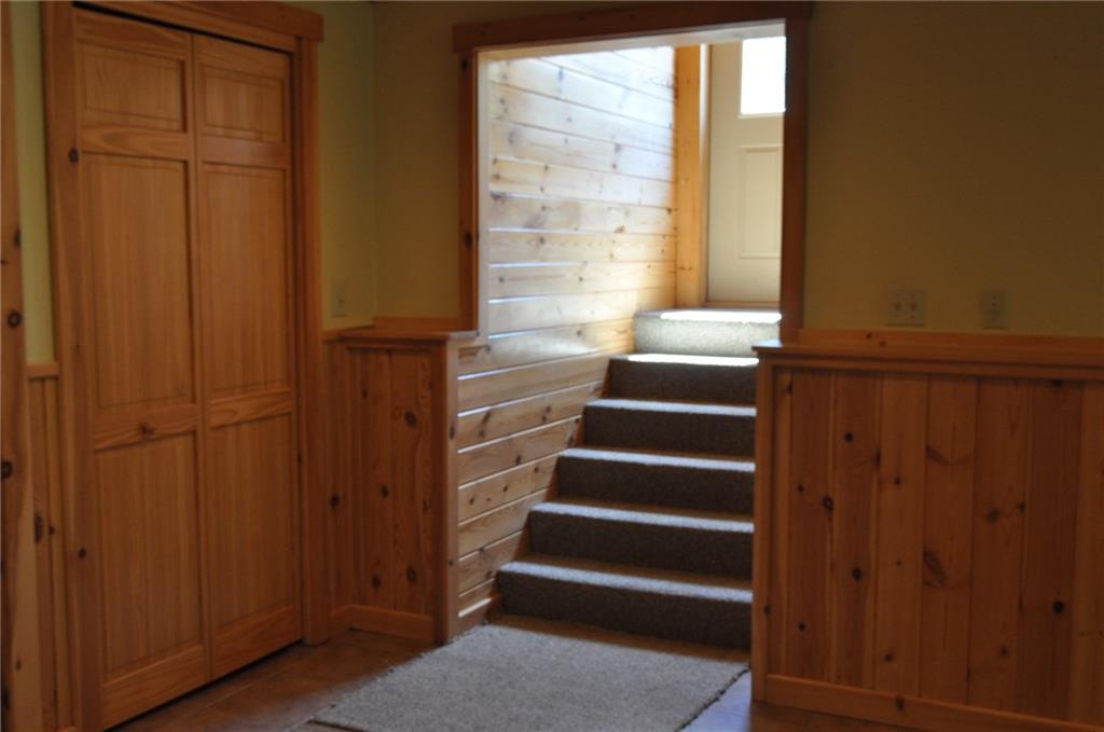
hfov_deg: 51.4
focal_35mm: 38
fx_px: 1148
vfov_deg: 35.4
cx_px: 552
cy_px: 366
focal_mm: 25
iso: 560
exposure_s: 1/60
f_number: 4
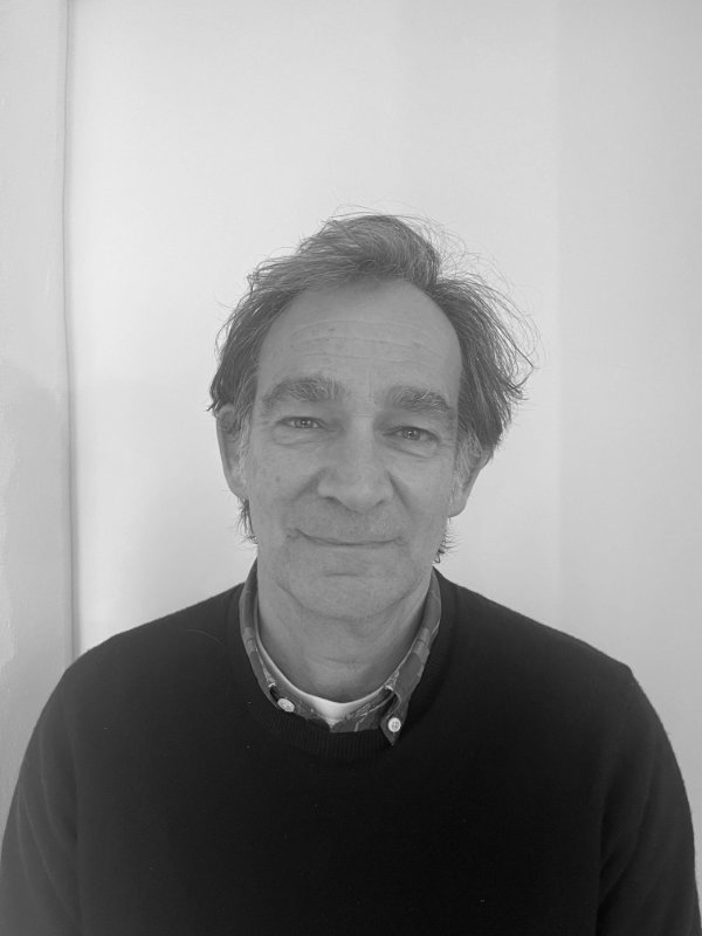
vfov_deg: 67.3
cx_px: 351
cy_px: 468
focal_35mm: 26
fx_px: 703
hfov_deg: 53.1
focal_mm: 5.1
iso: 320
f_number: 1.6
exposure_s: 1/60
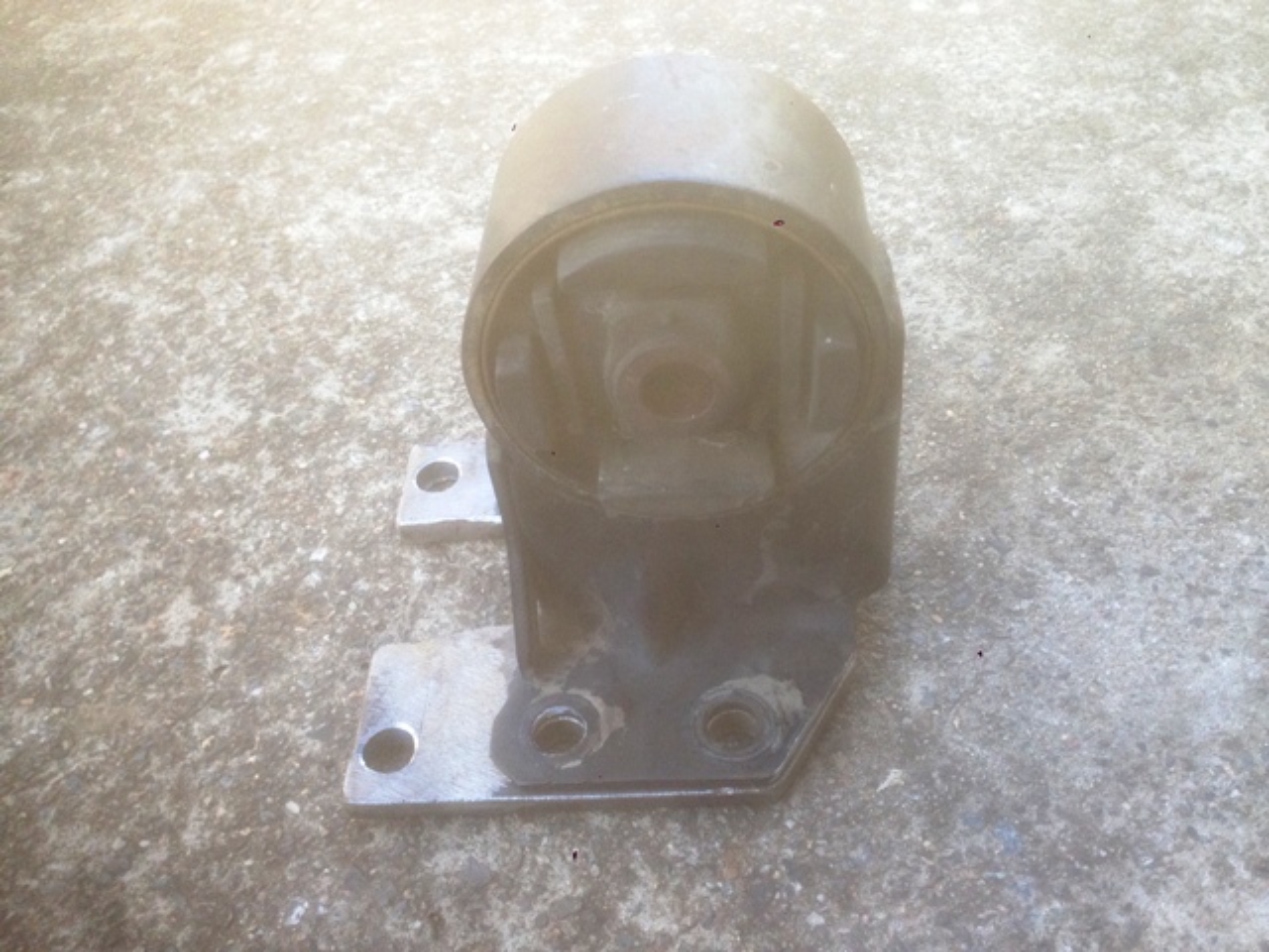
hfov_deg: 55.4
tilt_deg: -42.5
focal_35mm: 33
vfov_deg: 42.9
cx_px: 634
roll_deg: -2.1
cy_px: 476
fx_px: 1210
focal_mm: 4.12
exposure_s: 1/120
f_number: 2.4
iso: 80
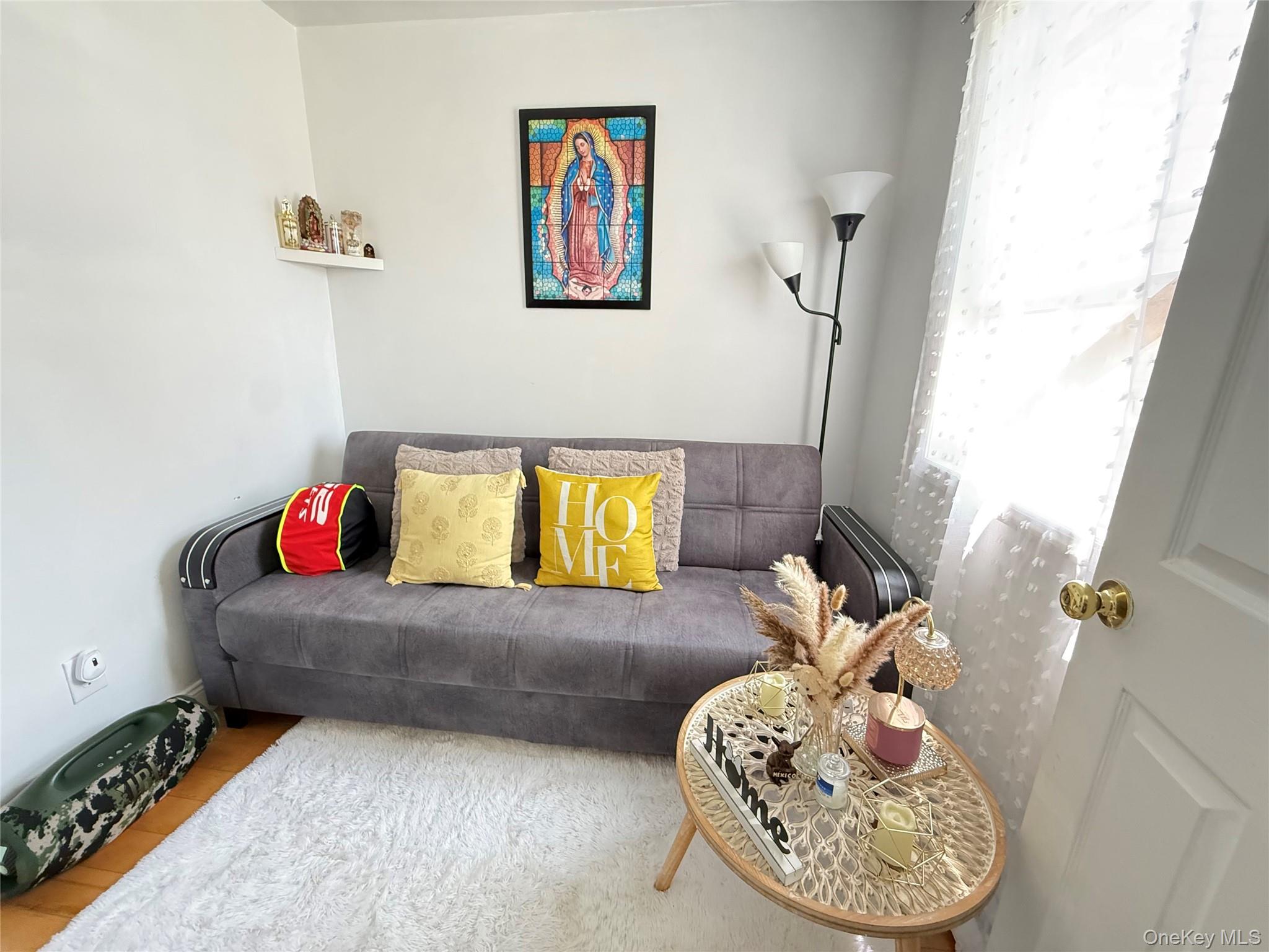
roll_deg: -0.8
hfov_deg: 102.1
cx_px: 634
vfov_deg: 85.7
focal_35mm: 14
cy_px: 476
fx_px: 513
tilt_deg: -14.5
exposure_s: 1/60
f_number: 2.2
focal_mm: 2.22
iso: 640
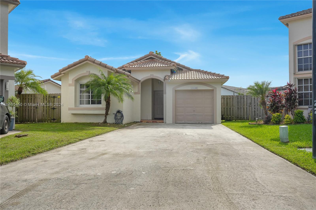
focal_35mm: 30
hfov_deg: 61.9
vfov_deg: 43.6
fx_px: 263
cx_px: 158
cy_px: 105
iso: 250
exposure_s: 1/200
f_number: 10
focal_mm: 20
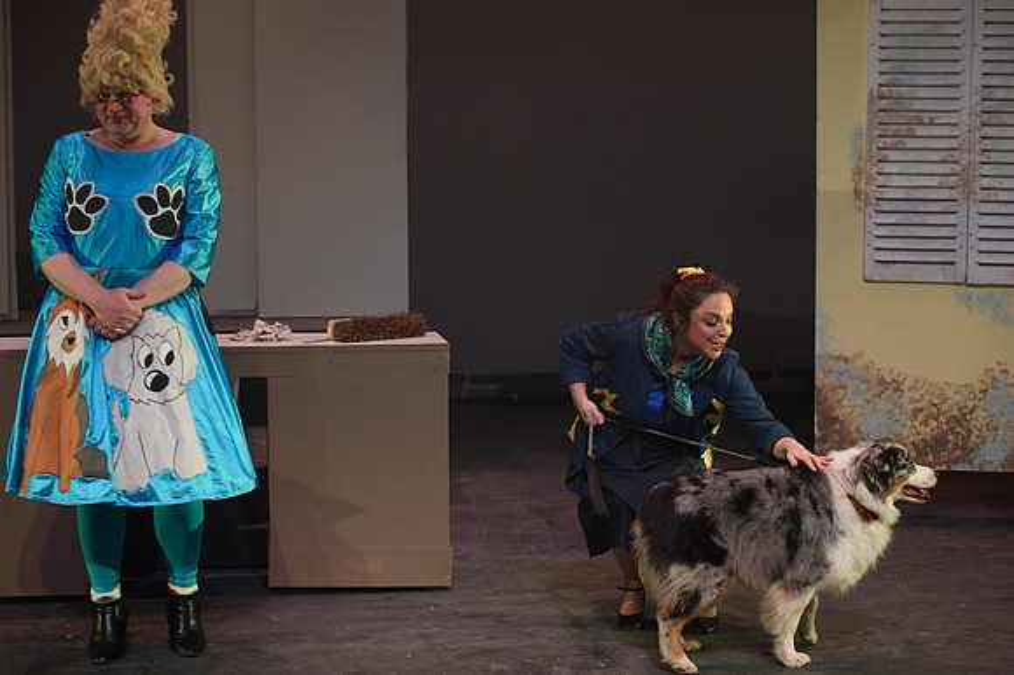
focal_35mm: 72
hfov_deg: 28.0
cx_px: 507
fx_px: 2033
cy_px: 338
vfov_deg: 18.8
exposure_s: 1/160
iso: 800
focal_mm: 70
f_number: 2.8
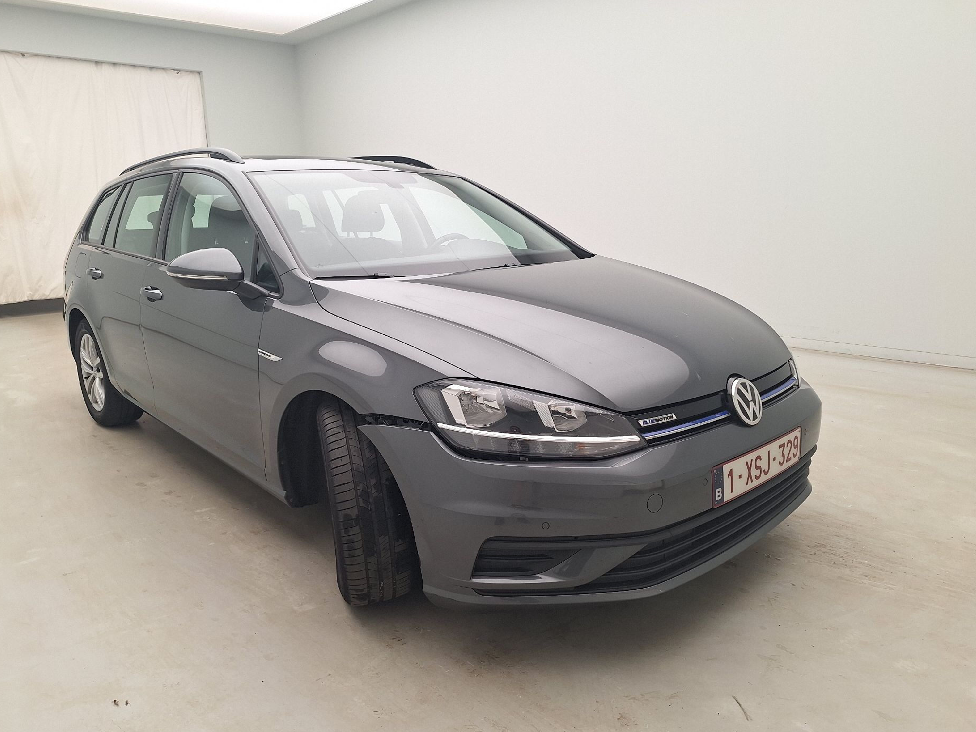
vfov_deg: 56.8
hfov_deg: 71.6
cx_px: 470
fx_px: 677
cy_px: 381
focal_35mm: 24
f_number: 1.8
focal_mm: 5.54
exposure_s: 1/100
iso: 50
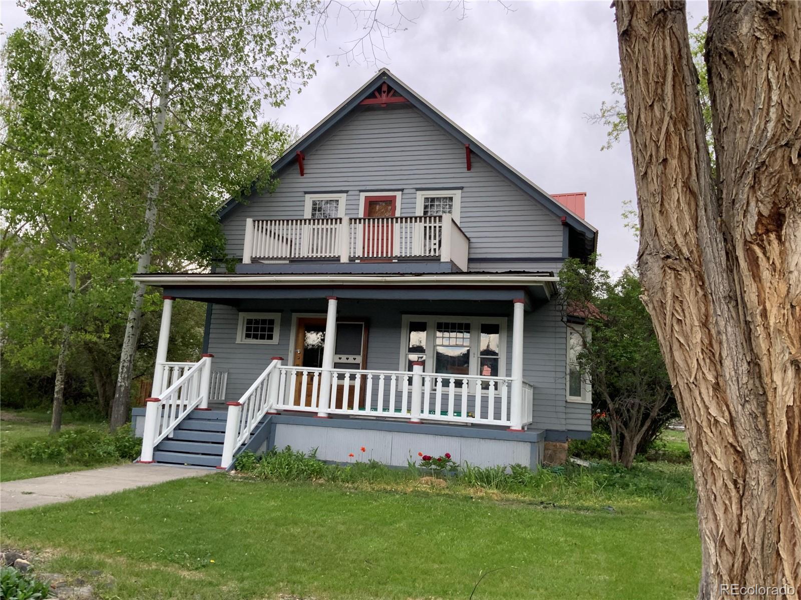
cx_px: 400
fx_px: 671
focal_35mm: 29
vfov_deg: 48.2
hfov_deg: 61.7
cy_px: 300
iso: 25
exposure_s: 1/120
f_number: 1.8
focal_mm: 3
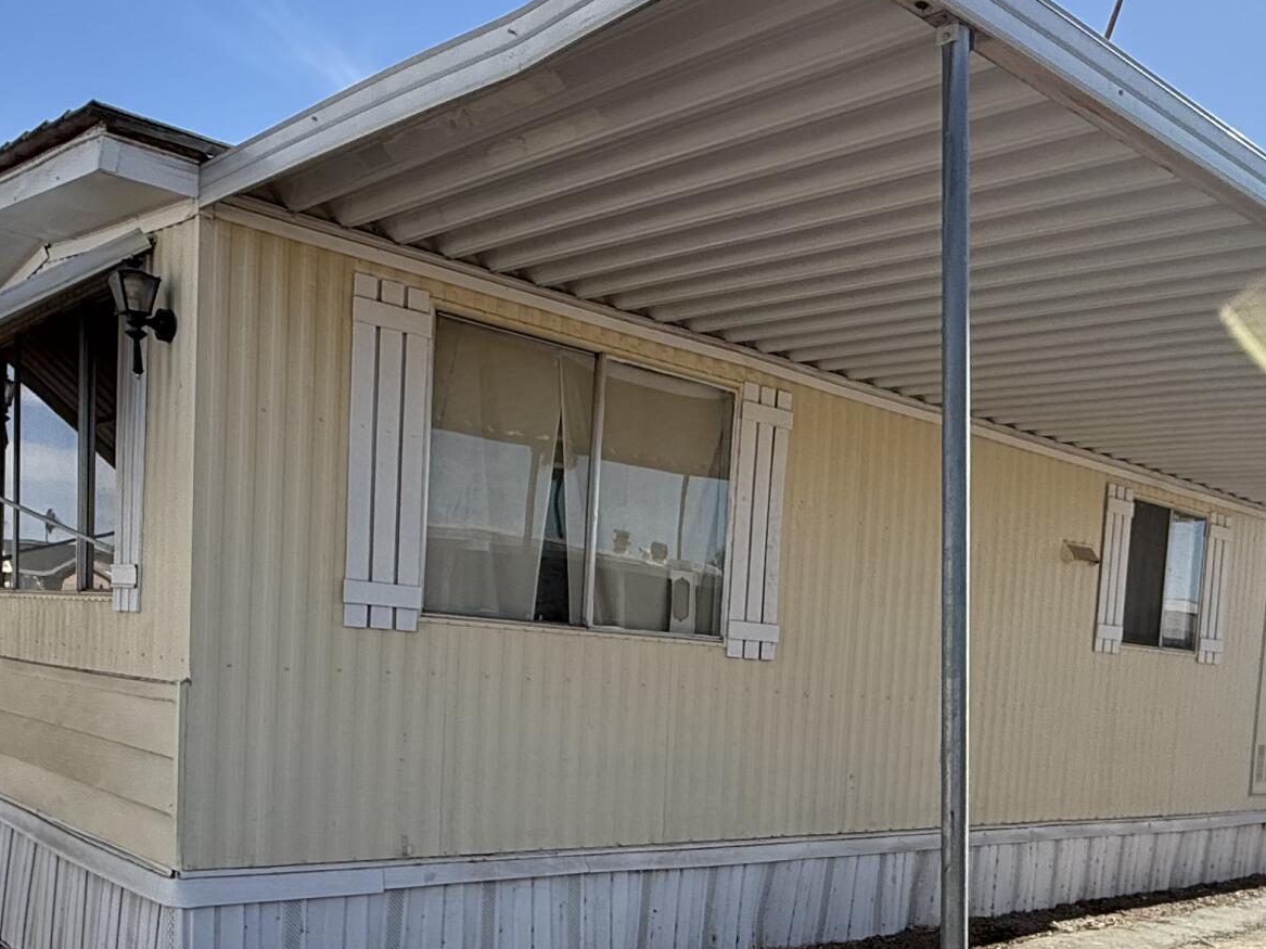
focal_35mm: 36
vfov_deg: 37.9
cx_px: 859
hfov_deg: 50.3
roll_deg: -4.2
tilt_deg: -1.2
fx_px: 1316
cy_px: 791
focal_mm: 2.22
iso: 64
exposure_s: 1/1656
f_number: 2.2
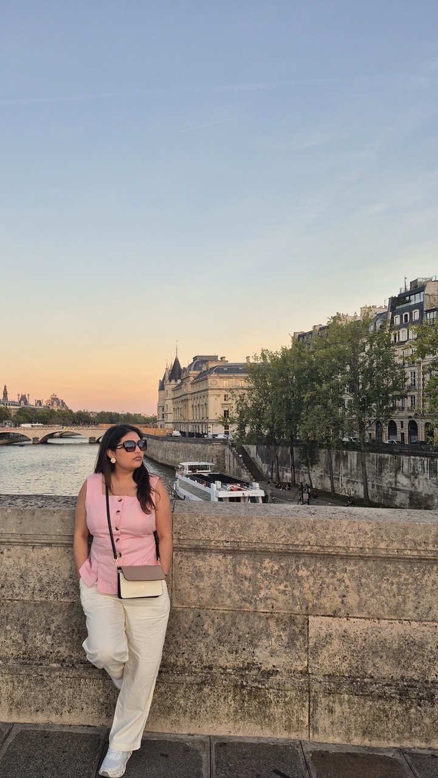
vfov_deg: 71.9
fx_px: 537
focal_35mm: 26
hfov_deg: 43.9
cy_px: 399
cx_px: 153
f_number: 1.8
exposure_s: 1/180
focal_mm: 5.4
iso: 40
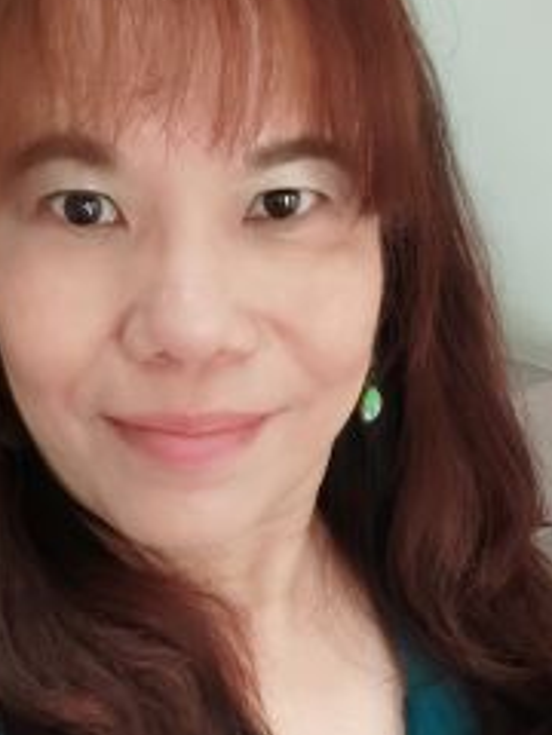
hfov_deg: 37.7
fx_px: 808
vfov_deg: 48.2
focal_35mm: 38
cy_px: 490
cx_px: 273
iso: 2384
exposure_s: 1/25
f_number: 2.2
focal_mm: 2.87
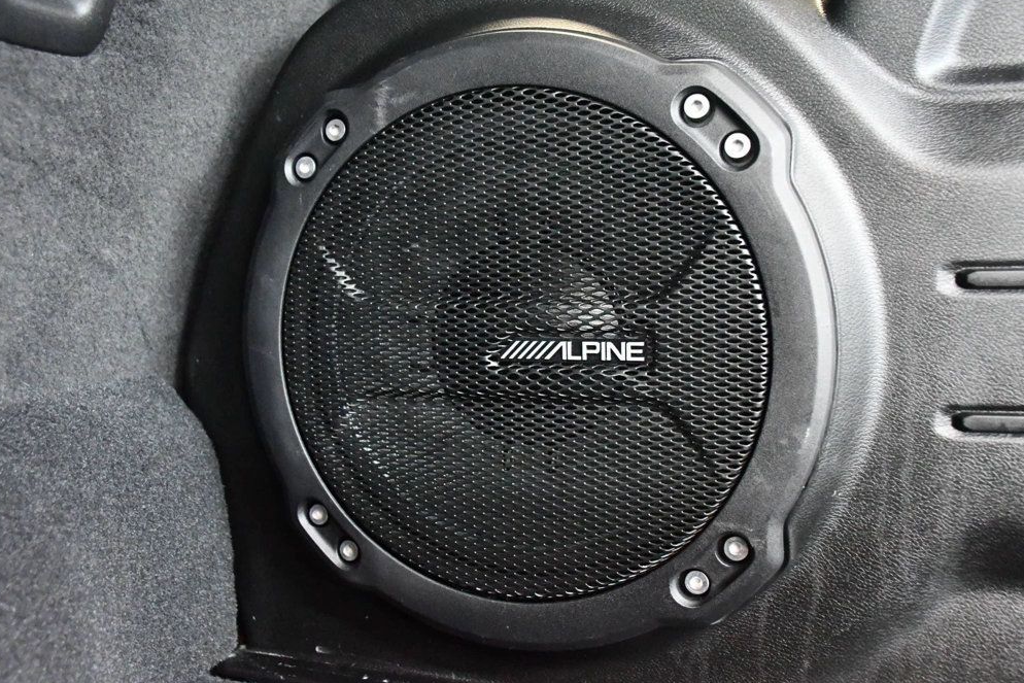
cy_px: 343
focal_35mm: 35
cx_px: 520
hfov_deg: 54.4
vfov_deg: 37.9
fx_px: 996
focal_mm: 23
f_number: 3.8
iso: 12800
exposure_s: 1/25
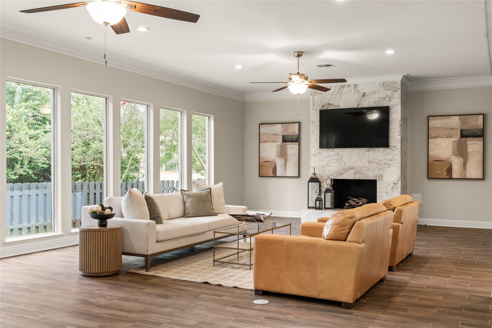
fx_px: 478
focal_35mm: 35
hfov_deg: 54.4
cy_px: 164
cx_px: 246
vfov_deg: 37.9
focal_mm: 35
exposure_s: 2
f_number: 9
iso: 200
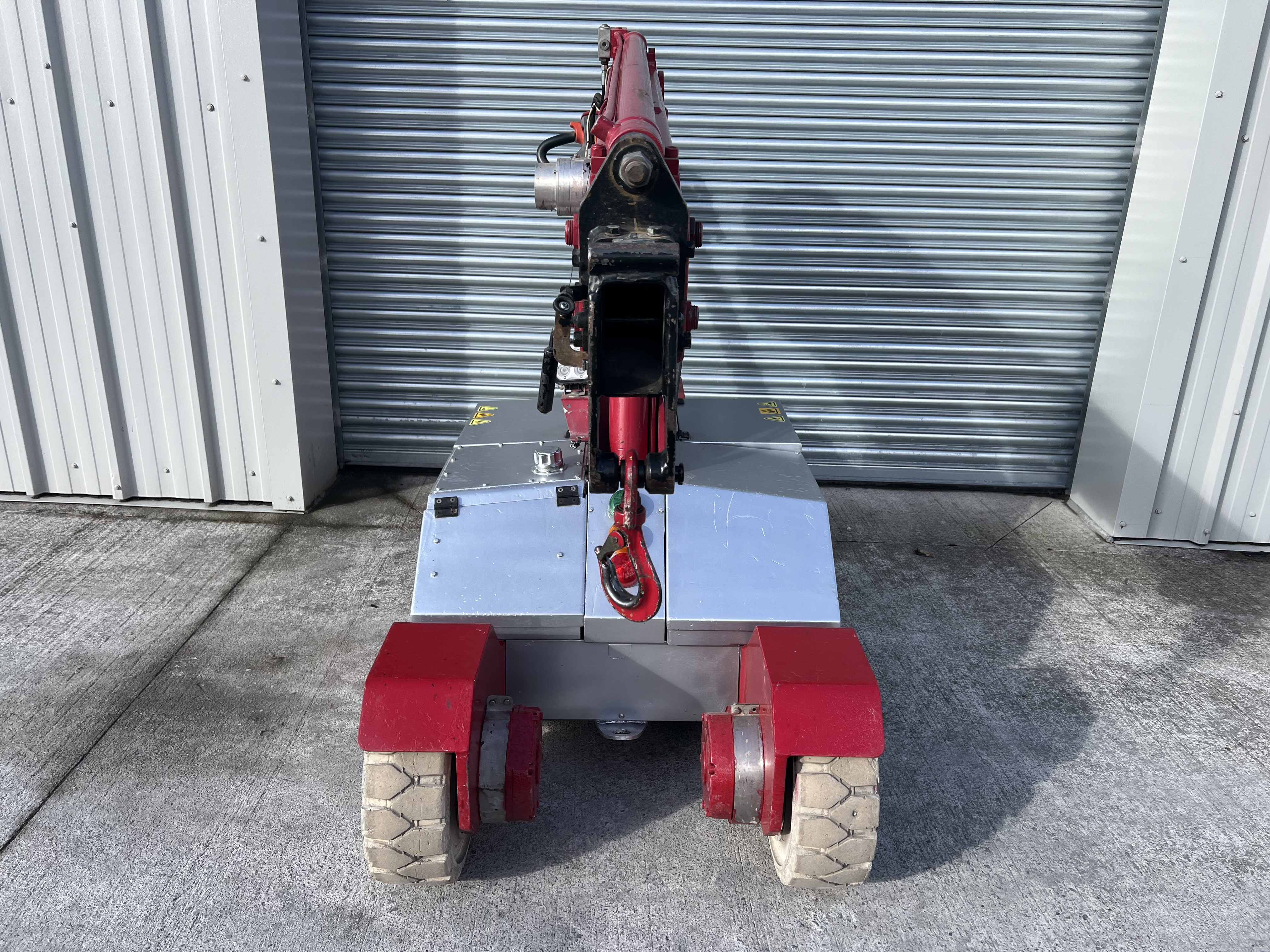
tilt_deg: -19.8
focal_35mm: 26
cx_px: 635
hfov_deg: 67.3
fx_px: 954
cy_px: 476
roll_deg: +0.1
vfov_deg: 53.1
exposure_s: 1/1266
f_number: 1.5
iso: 50
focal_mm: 5.7
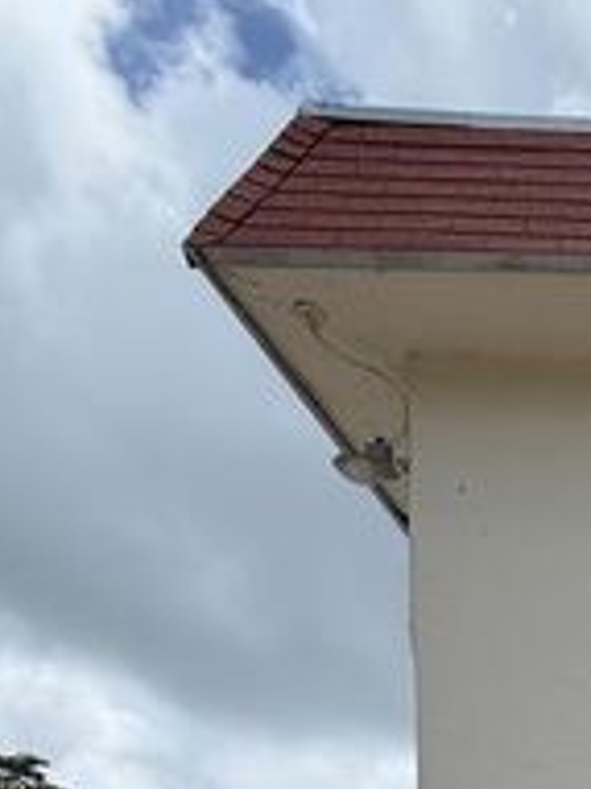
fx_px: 1117
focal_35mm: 49
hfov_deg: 22.4
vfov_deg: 27.8
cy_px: 1155
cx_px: 959
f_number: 2.2
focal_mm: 2.22
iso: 20
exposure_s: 1/1068
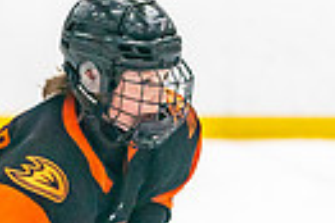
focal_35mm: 515
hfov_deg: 4.0
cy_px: 370
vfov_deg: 2.7
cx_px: 20
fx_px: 4786
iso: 3200
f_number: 2.8
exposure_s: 1/1250
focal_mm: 116
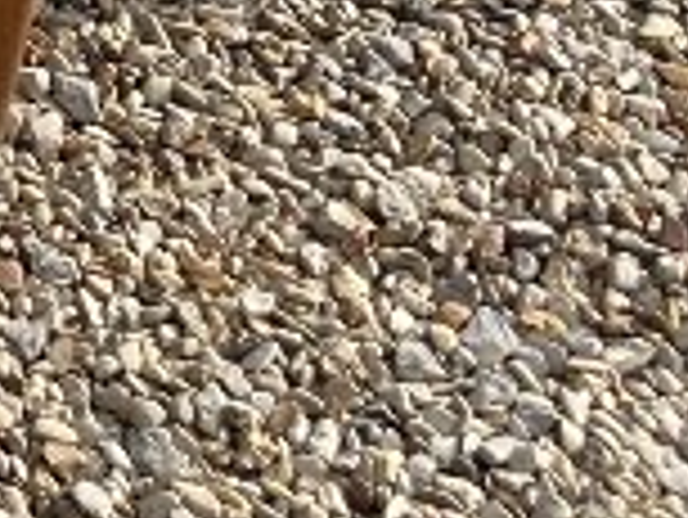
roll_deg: -3.6
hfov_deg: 8.1
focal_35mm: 219
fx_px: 4356
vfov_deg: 6.6
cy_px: -504
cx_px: -1124
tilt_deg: -30.7
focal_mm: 3.99
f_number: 1.8
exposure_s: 1/545
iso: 32
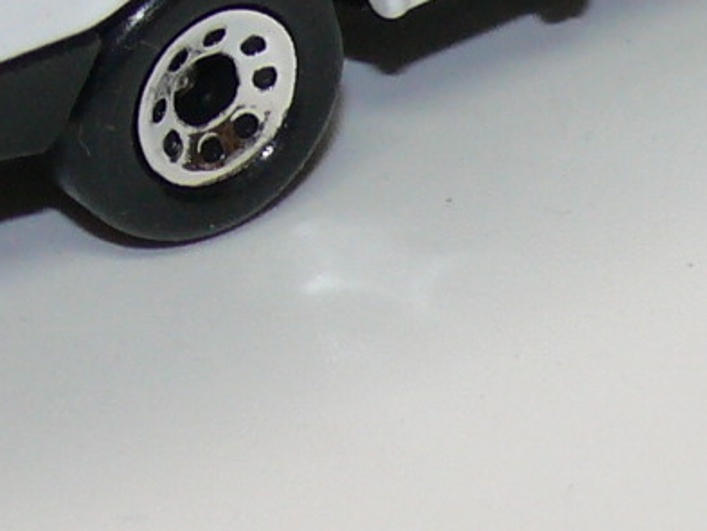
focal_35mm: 395
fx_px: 8070
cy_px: -493
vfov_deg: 3.7
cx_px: 416
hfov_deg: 5.0
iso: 100
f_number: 4
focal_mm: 13.2
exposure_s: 1/30
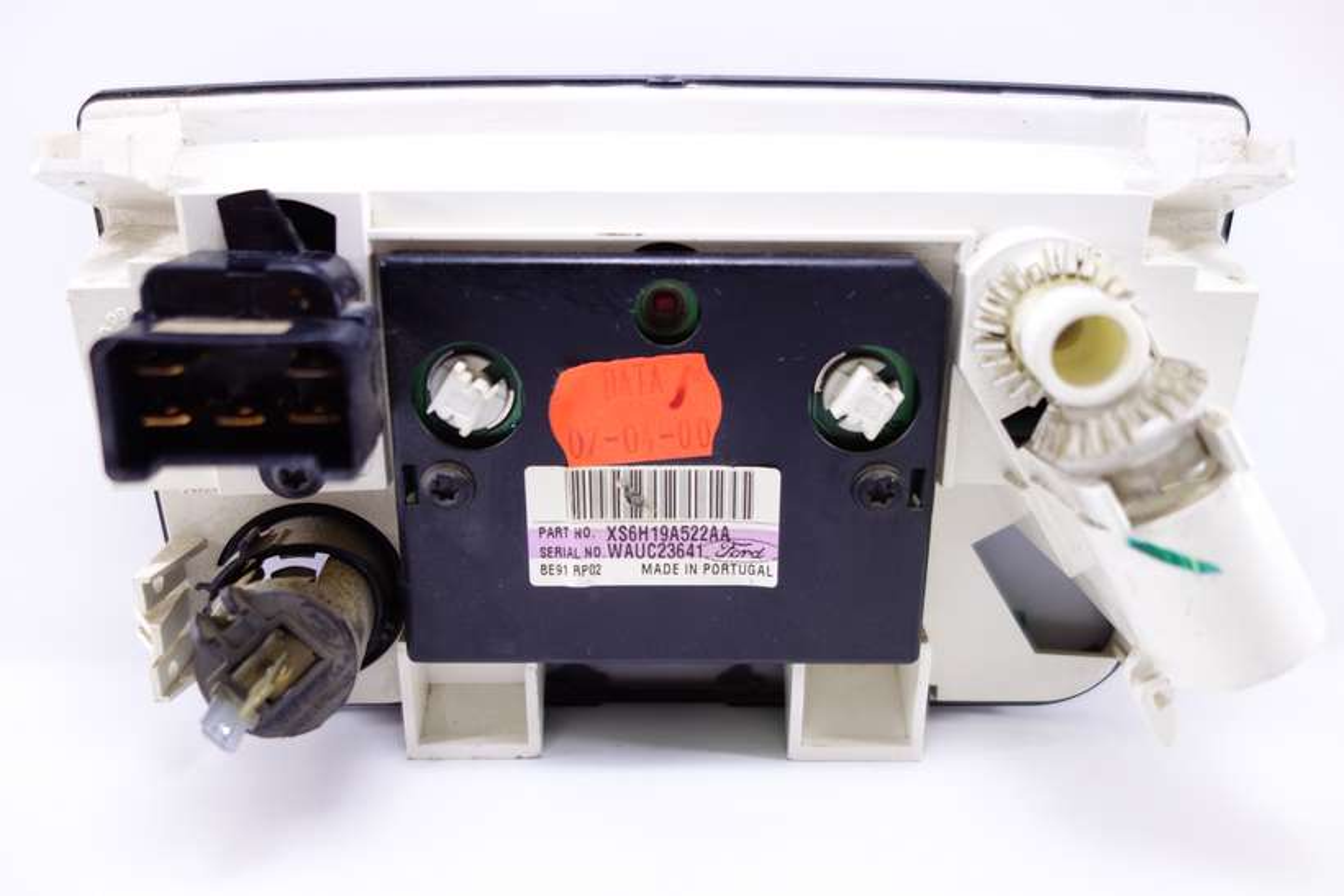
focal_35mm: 28
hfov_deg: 65.5
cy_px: 448
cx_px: 672
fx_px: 1045
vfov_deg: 46.4
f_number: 1.8
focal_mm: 10.4
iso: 125
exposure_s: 1/80
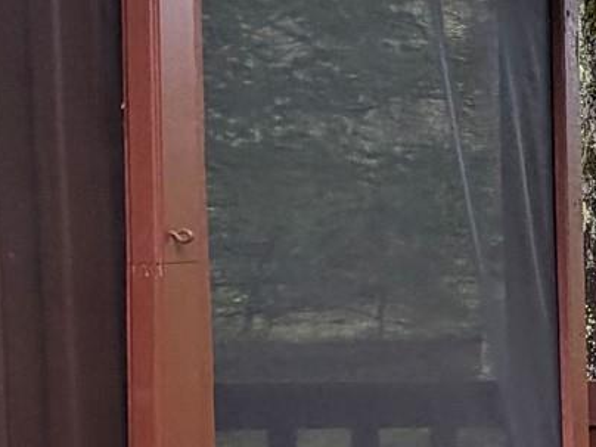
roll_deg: -1.8
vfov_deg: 20.7
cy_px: 282
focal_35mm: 71
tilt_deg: -0.4
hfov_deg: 17.0
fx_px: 1222
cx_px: 1289
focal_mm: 2.22
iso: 50
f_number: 2.2
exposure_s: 1/154
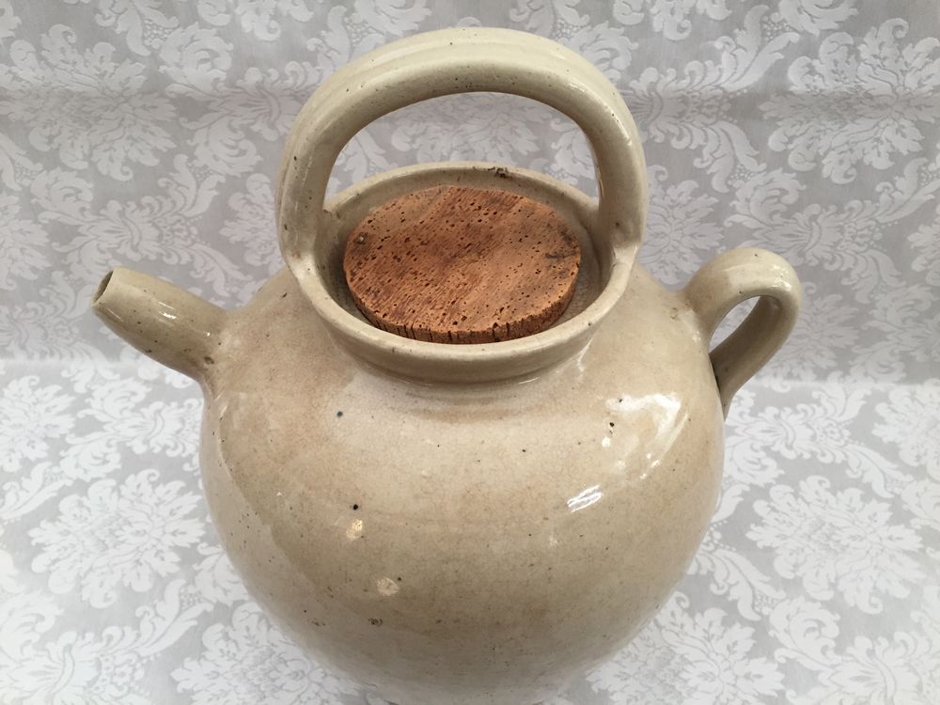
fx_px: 787
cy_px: 352
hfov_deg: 61.7
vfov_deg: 48.2
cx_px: 470
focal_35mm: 29
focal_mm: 4.15
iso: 64
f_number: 2.2
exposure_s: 1/33
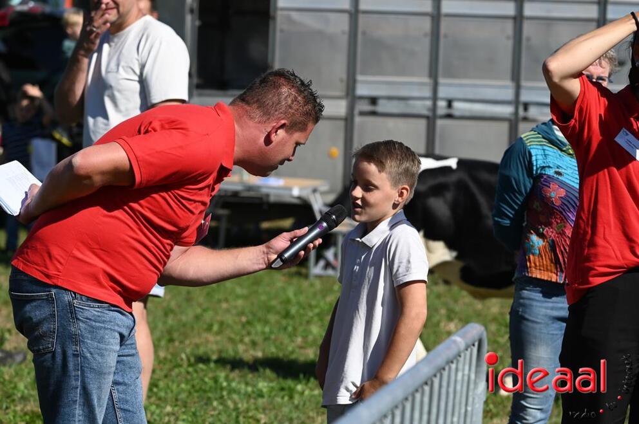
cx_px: 320
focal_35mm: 150
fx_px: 2659
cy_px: 212
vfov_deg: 9.1
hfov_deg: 13.7
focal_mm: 150
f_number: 7.1
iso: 500
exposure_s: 1/3200
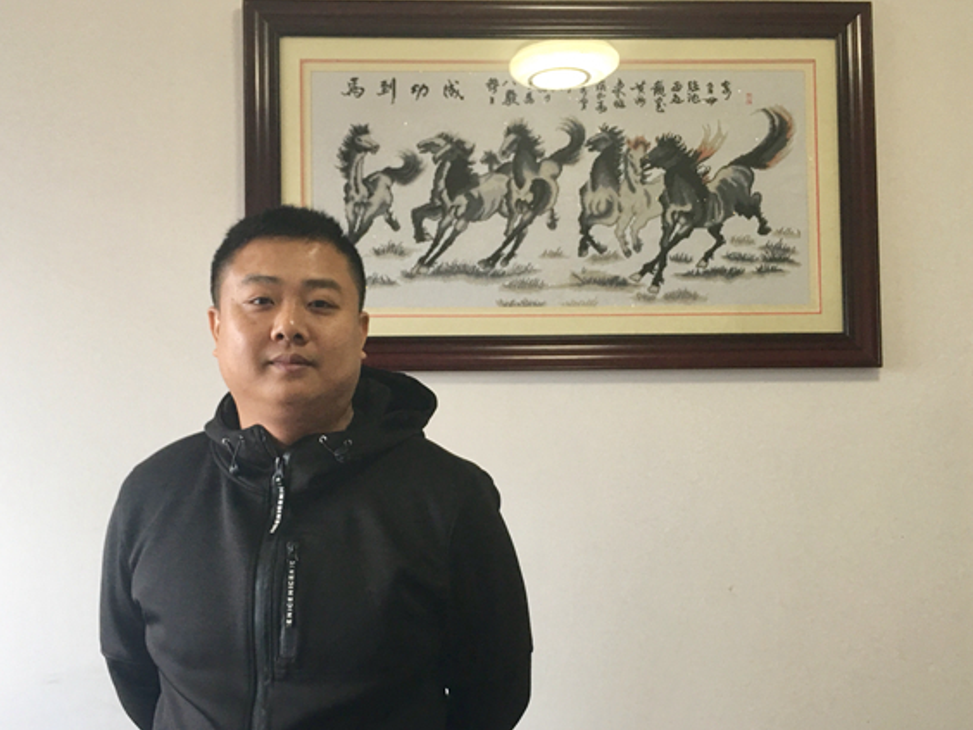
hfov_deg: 51.2
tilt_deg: +3.9
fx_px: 1012
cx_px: 421
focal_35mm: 36
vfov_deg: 39.6
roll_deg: +0.4
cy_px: 417
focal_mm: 4.15
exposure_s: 1/17
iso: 40
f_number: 2.2
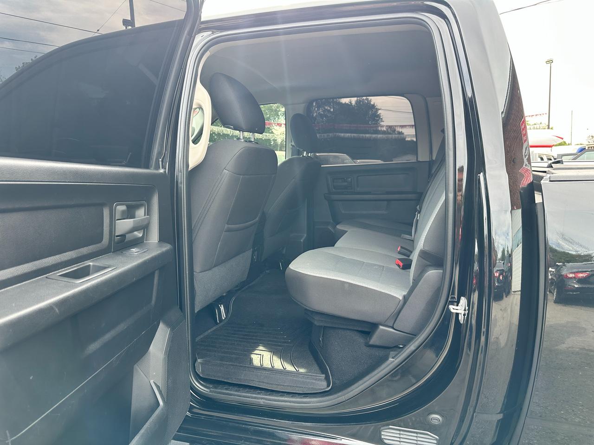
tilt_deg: -8.1
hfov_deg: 71.6
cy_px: 222
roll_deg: +0.0
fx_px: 412
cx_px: 297
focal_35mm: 24
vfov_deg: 56.8
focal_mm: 6.86
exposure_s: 1/221
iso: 80
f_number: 1.78
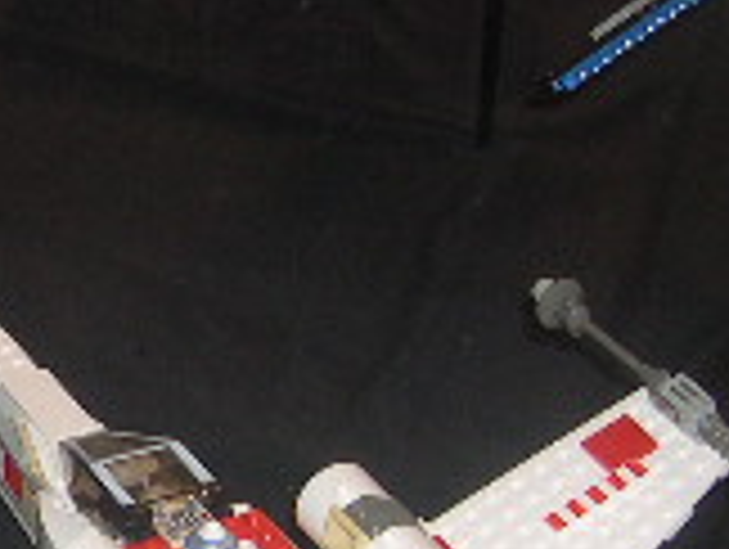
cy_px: 320
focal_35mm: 150
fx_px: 3164
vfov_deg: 9.9
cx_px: -310
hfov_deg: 12.6
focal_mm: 8
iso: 100
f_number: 2.8
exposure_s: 1/60
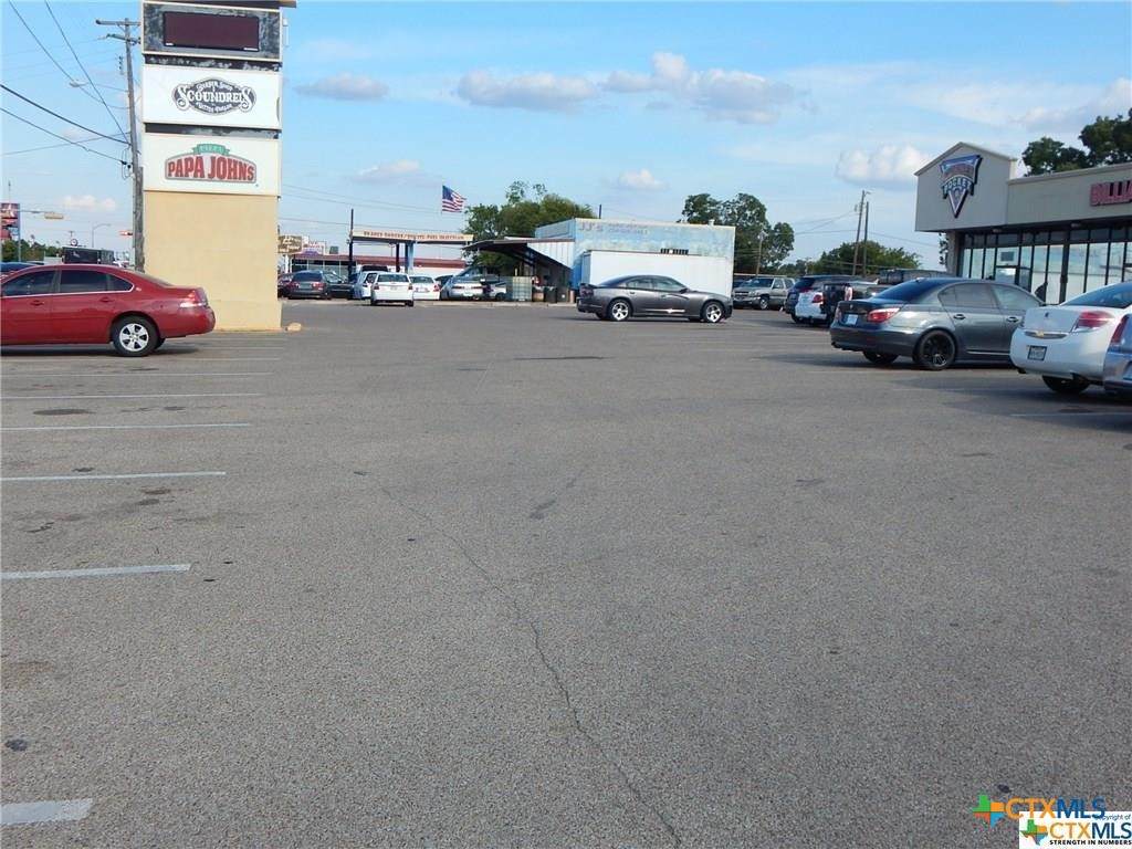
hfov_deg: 49.0
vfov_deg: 37.7
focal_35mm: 38
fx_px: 1243
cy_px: 424
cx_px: 566
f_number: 3.4
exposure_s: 1/640
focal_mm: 6.8
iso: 125
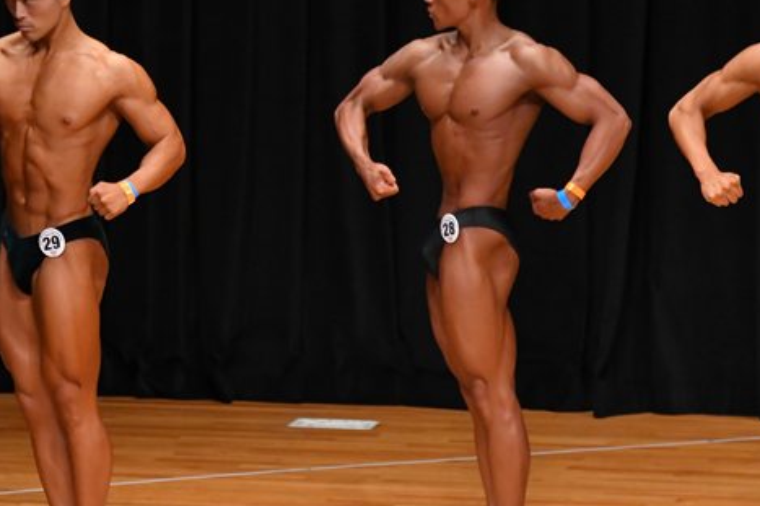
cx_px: 160
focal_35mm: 423
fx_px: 8926
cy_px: 264
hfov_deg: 4.9
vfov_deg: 3.2
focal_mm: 170
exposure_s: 1/400
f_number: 5.6
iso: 4000
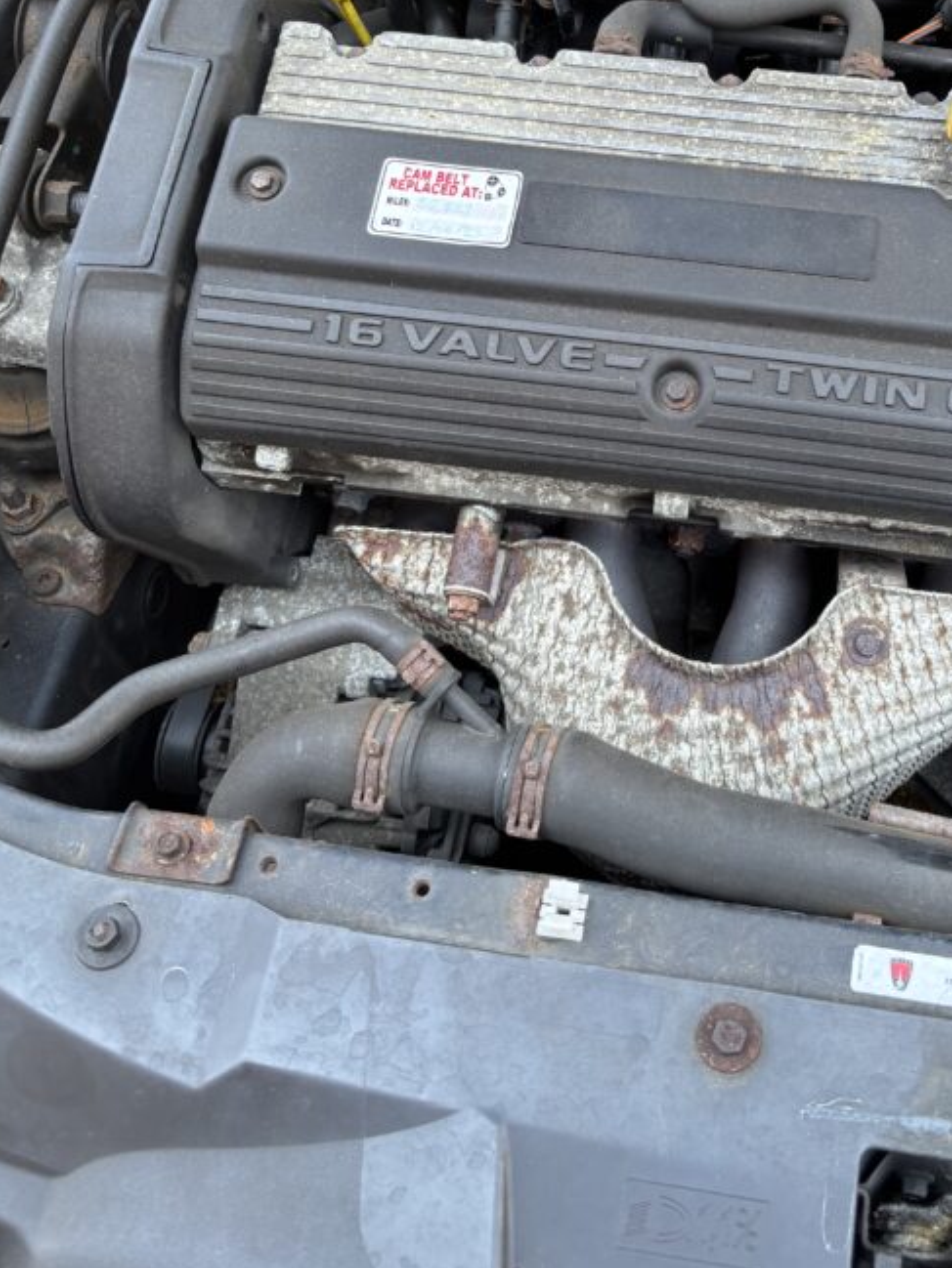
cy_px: 338
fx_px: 1503
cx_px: 714
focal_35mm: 41
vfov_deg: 44.4
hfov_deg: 34.4
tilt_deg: -48.0
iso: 50
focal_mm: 5.96
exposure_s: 1/121
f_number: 1.6
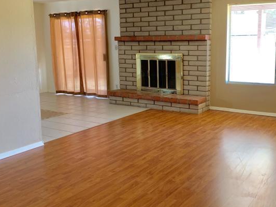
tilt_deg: -7.8
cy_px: 95
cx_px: 175
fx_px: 311
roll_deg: +0.0
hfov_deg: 47.4
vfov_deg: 36.8
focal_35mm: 39
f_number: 1.8
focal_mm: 4.25
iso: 160
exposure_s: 1/60
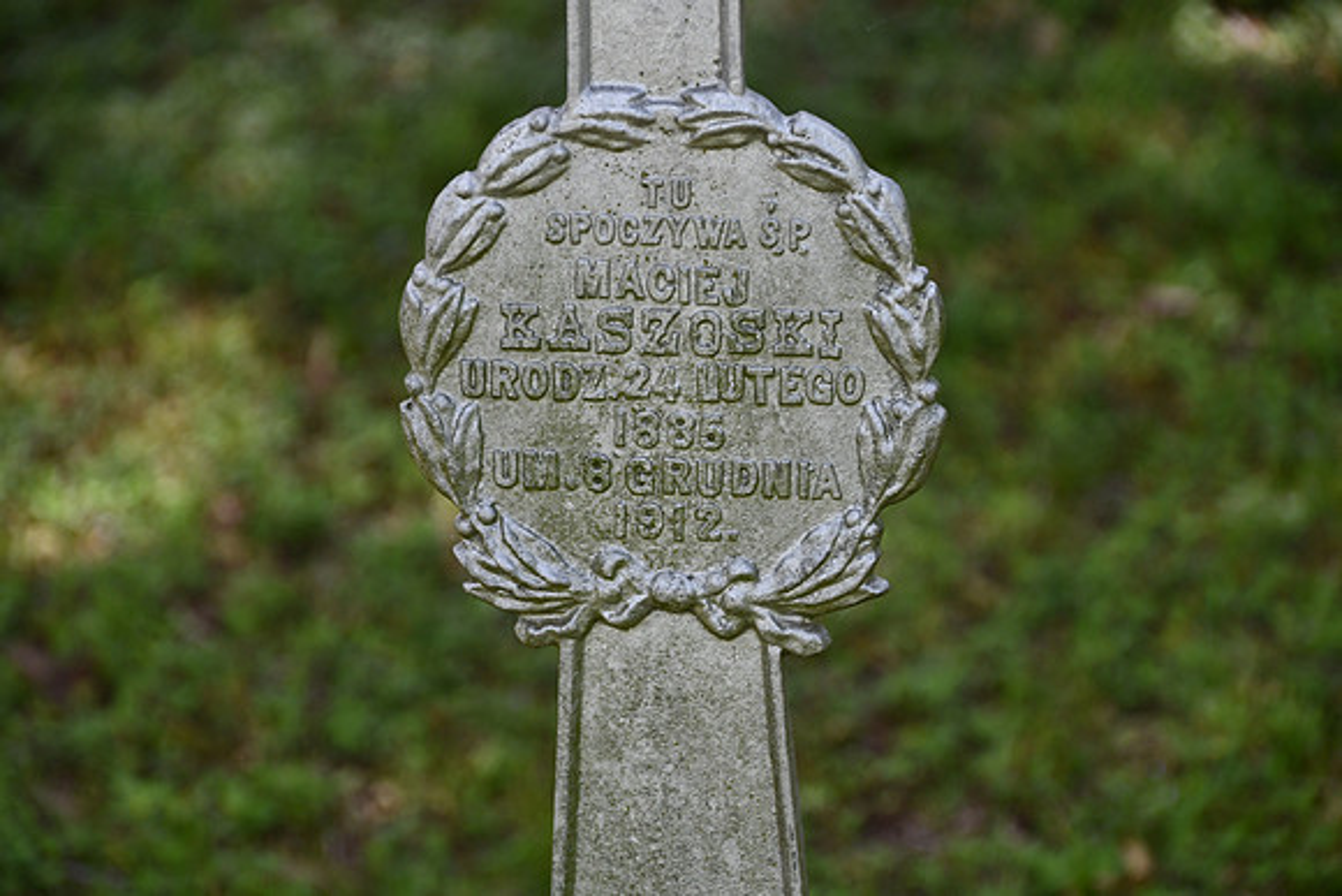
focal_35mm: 217
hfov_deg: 9.5
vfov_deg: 6.3
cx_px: 671
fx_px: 8091
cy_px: 448
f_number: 6
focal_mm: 145
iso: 400
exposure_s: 1/500
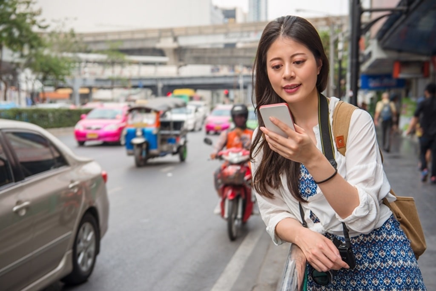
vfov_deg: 24.7
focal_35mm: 55
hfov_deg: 36.2
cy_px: 146
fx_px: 666
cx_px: 218
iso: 100
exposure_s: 1/200
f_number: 5
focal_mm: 55
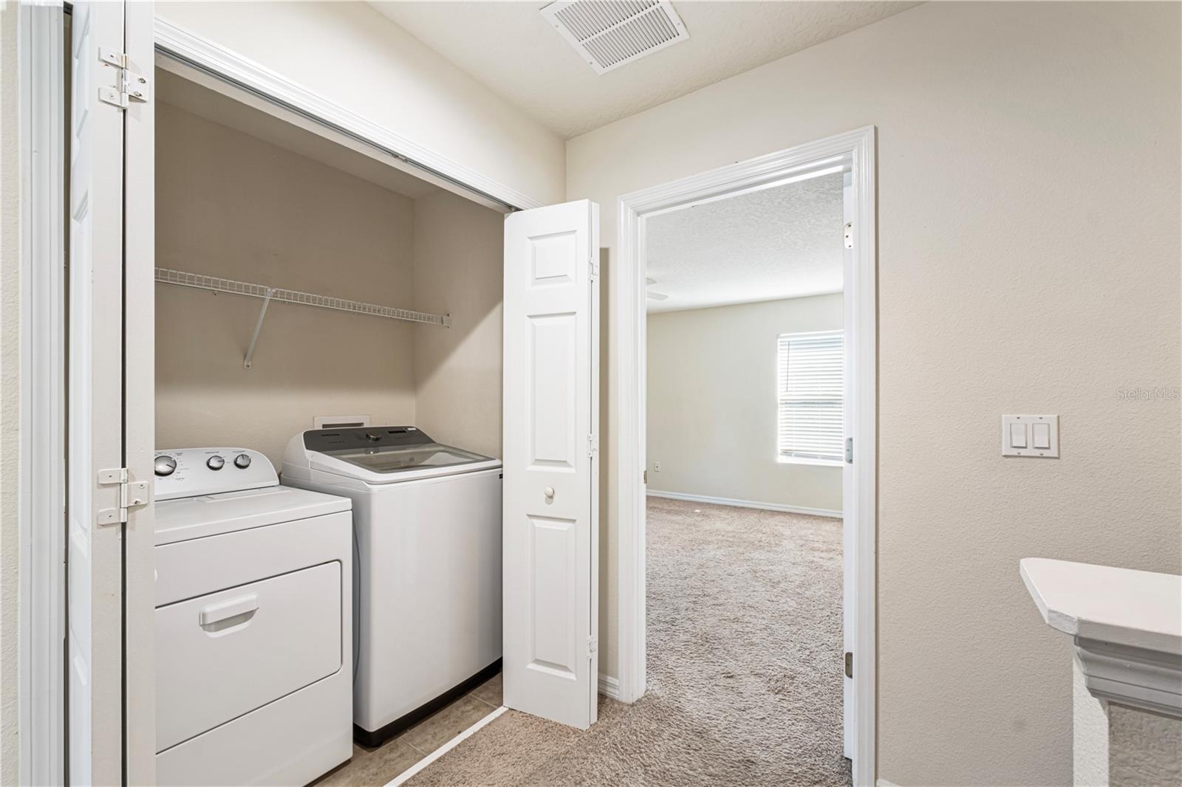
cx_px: 591
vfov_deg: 77.3
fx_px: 492
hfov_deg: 100.4
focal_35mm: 15
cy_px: 394
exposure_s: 1/2
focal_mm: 10
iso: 200
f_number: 13
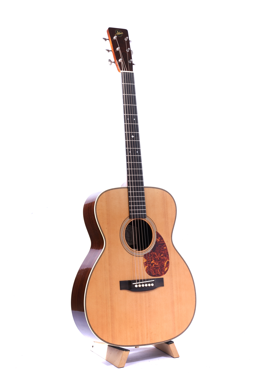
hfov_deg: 19.2
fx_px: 754
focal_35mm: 71
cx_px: 128
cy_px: 191
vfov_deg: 28.5
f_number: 22
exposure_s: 1/50
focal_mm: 71
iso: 100
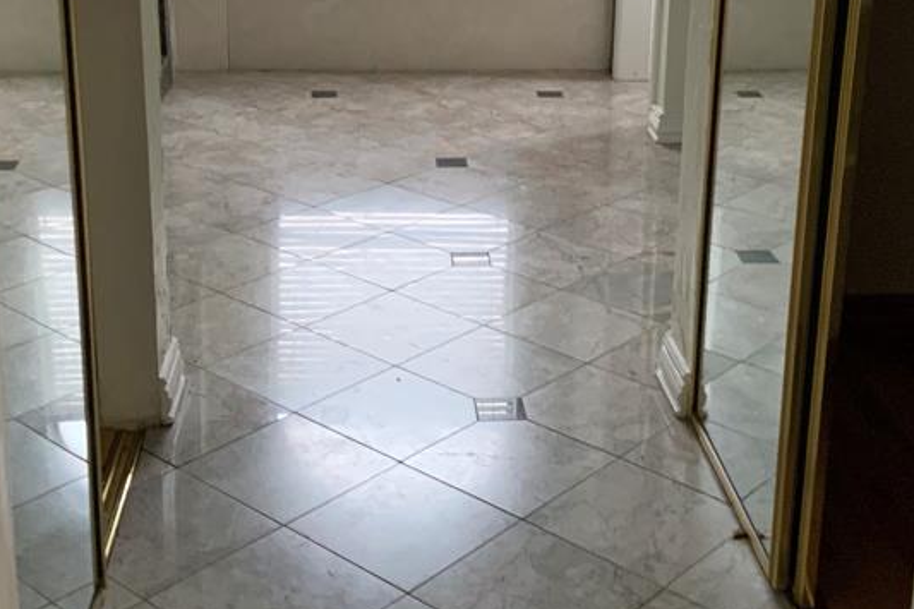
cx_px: 449
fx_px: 1472
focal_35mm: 58
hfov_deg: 34.5
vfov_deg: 23.1
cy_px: 137
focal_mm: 3
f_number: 1.8
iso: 200
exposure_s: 1/60
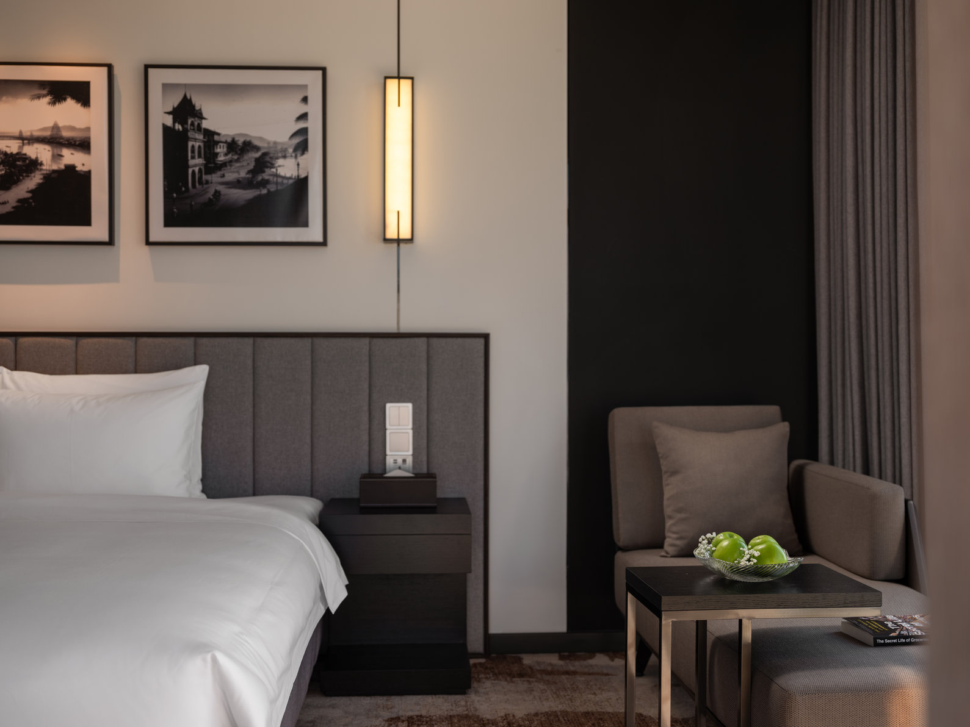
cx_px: 485
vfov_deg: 36.8
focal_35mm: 39
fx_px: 1093
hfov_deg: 47.9
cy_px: 364
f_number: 4
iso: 200
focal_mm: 48.8
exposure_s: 1/80
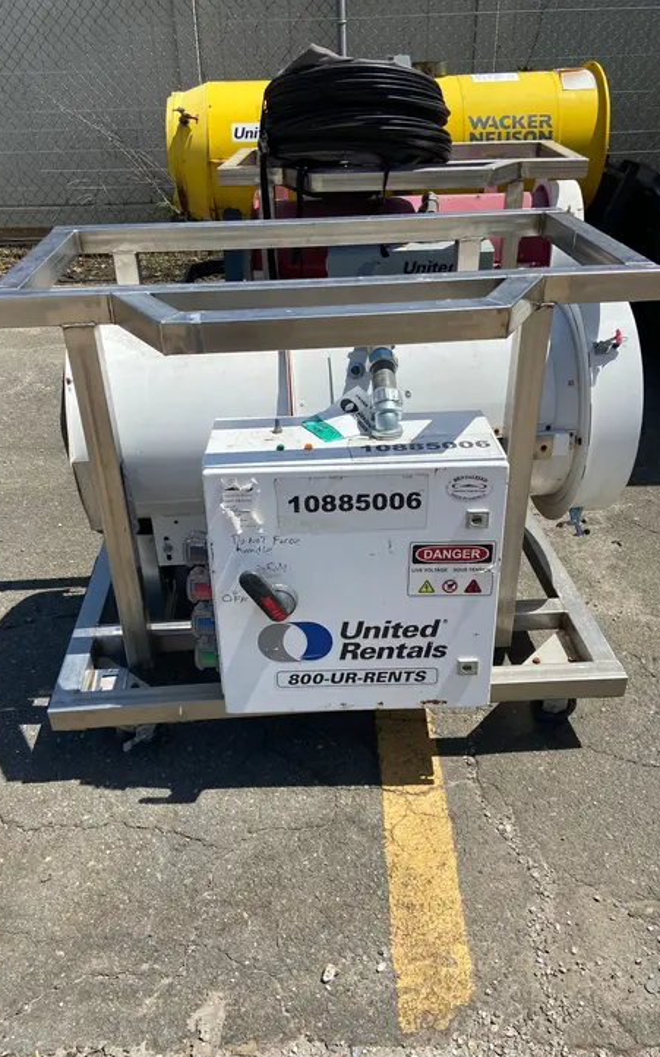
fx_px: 806
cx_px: 312
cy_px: 535
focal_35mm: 28
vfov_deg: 66.5
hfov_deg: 44.5
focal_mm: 4.25
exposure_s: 1/3401
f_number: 1.8
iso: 32
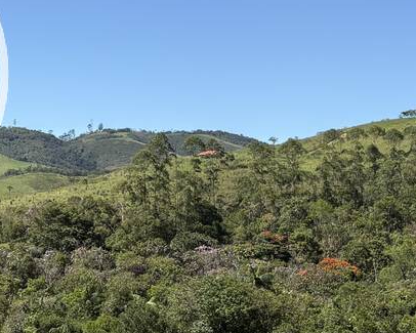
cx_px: -119
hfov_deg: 19.6
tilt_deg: +7.8
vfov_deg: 17.0
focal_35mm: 90
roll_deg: +0.0
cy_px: 74
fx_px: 1108
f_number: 1.6
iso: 50
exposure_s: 1/3125
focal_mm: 5.96
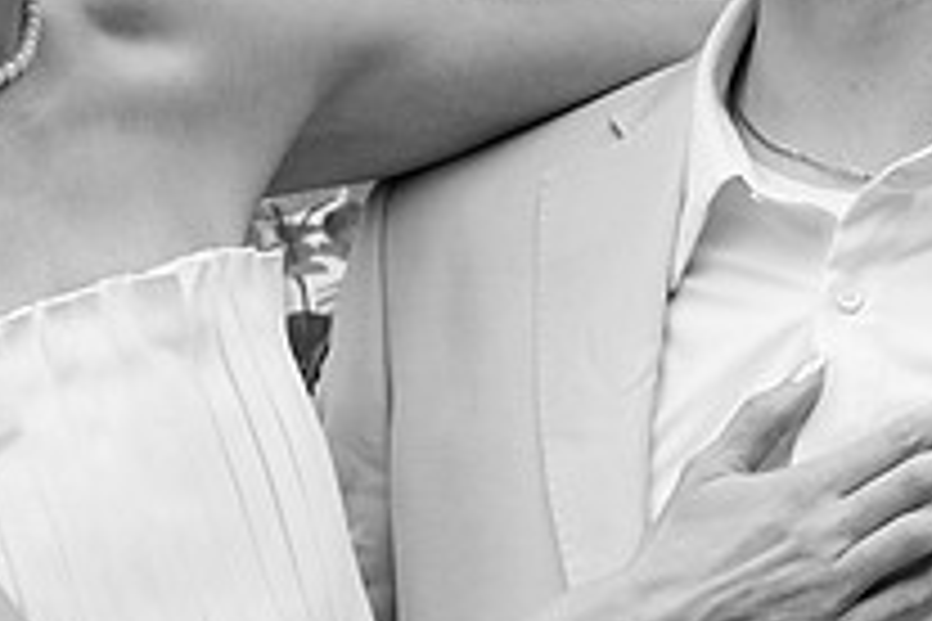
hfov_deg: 6.6
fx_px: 8077
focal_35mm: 312
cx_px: 473
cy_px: 468
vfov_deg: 4.4
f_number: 3.5
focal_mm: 50
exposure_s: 1/500
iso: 500
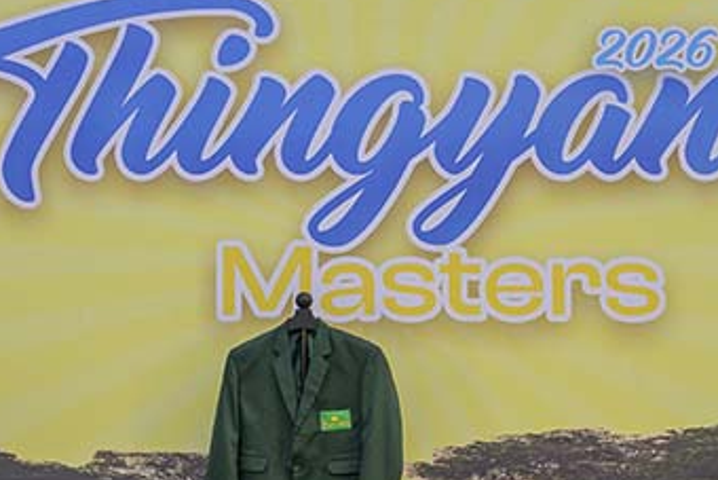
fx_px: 2813
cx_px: 399
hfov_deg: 14.5
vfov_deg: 9.7
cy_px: 510
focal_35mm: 141
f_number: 5
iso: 250
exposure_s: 1/200
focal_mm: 50
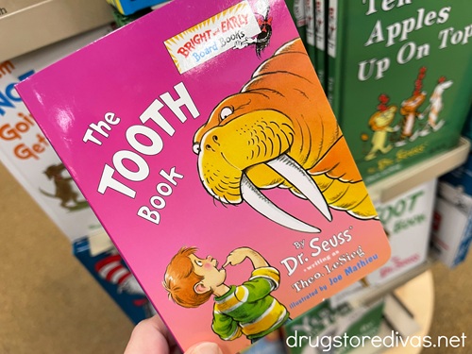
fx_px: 341
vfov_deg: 54.9
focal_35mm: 25
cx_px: 236
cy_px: 177
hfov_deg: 69.4
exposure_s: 1/60
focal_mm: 5.1
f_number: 1.6
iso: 100
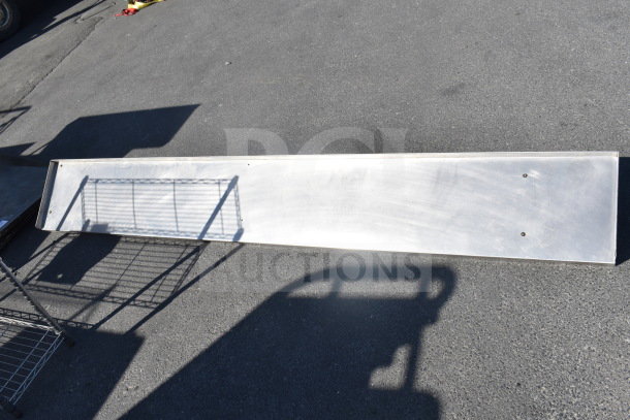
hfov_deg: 55.1
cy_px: 210
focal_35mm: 34
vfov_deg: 38.4
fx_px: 604
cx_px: 315
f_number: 10
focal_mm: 23
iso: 200
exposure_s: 1/400
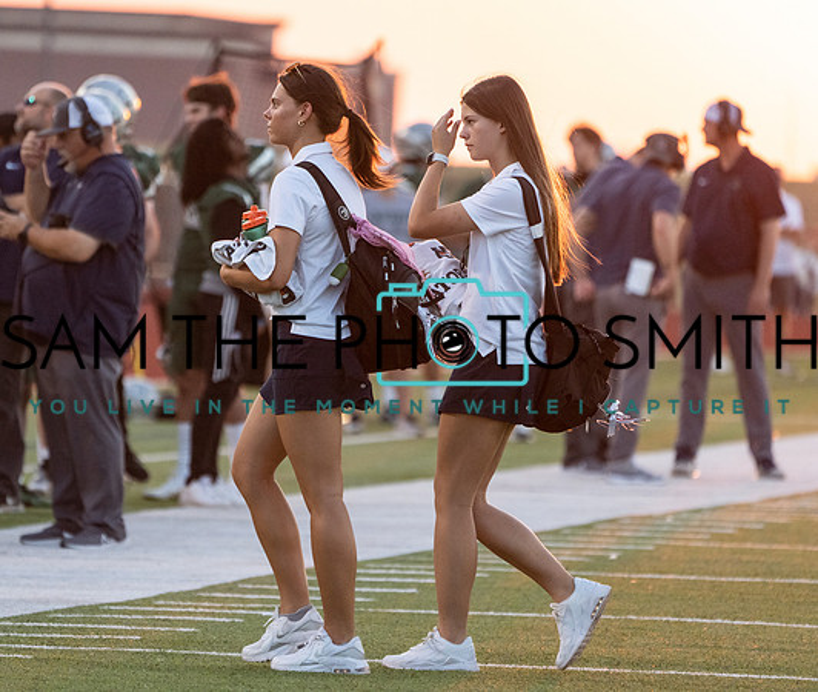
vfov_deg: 3.2
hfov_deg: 3.8
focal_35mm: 494
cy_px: 310
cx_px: 364
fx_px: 12237
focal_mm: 385
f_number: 5.6
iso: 2500
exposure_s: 1/1000
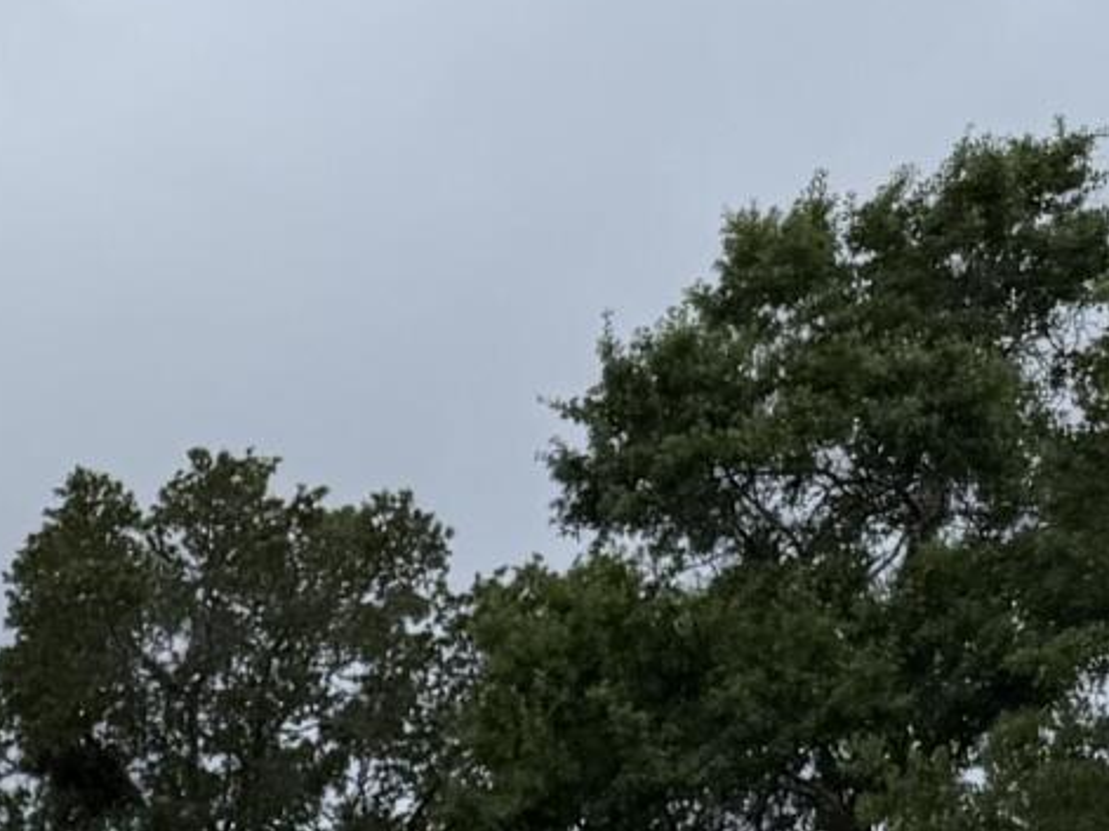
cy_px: 2389
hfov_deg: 11.0
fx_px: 4900
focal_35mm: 153
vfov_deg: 8.4
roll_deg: -0.6
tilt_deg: +3.0
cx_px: -1533
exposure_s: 1/6173
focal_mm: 6.76
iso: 80
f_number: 1.78
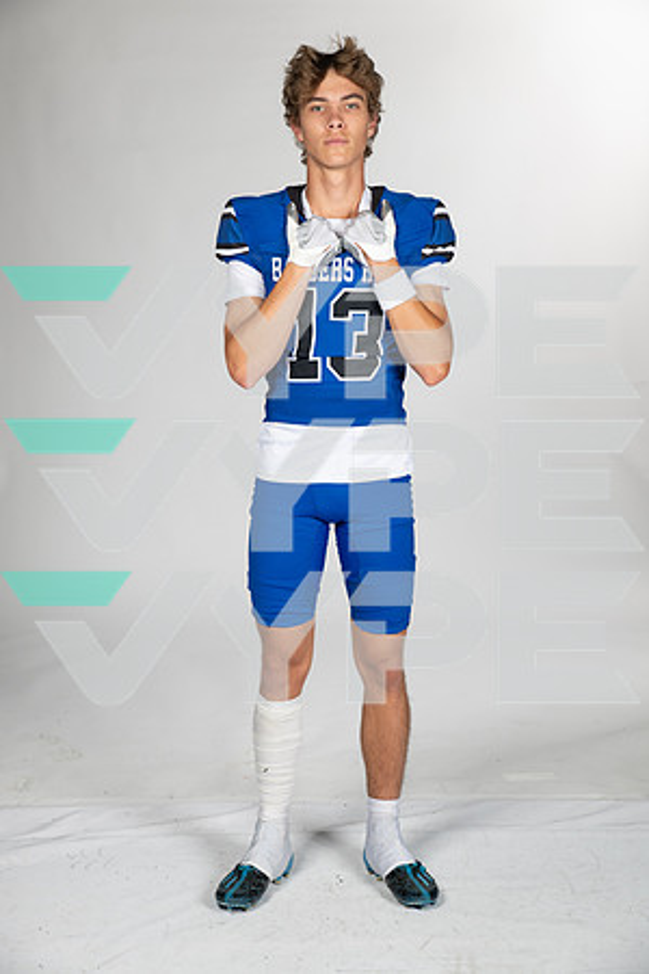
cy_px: 487
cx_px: 324
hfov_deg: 21.9
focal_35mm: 62
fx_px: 1676
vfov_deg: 32.4
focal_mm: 62
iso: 250
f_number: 7.1
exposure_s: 1/400
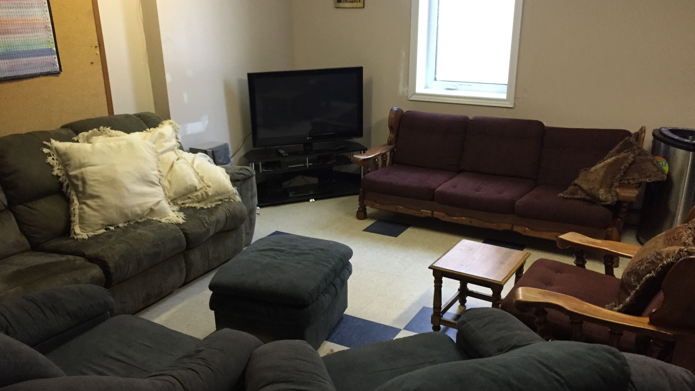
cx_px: 346
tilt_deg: -20.9
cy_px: 226
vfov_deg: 36.6
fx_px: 590
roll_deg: +1.3
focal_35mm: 32
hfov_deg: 61.0
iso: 250
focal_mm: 4.15
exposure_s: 1/30
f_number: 2.2
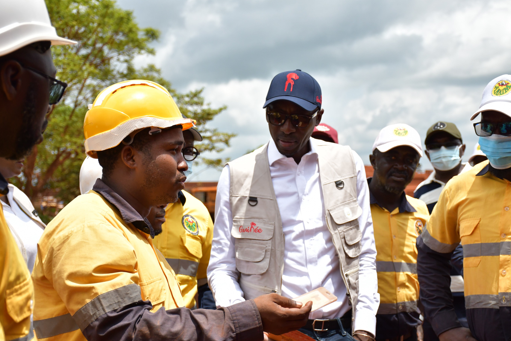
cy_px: 172
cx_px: 253
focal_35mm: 64
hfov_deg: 31.4
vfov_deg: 21.2
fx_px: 908
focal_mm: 42
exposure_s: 1/6400
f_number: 4.5
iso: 1000
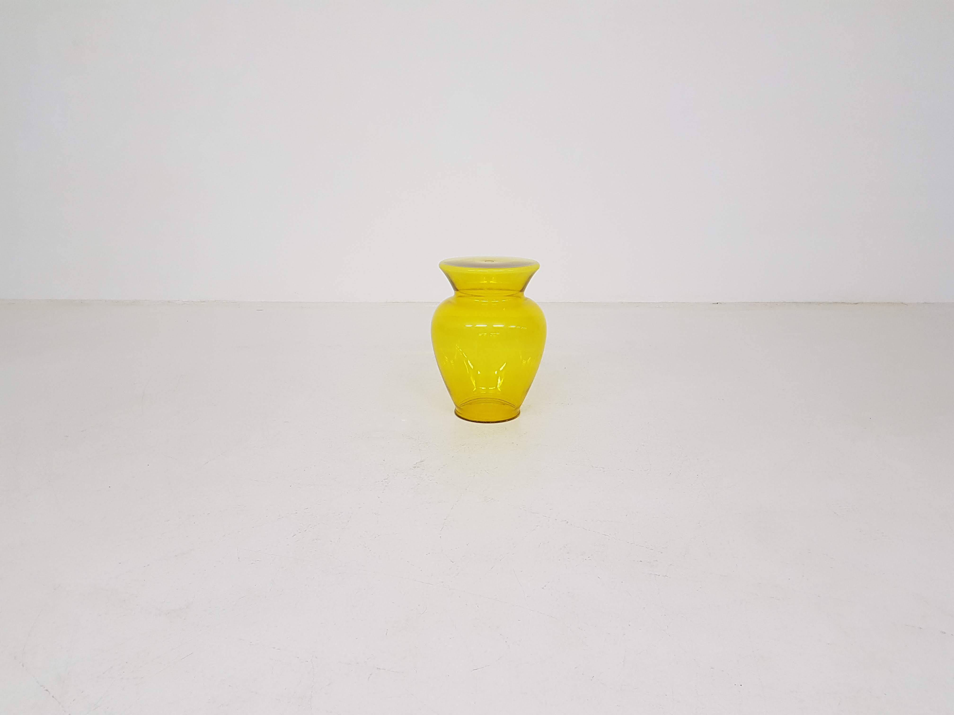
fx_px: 717
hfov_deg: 67.3
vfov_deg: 53.1
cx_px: 477
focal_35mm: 26
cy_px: 358
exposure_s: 1/50
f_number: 1.7
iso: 125
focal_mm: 4.2
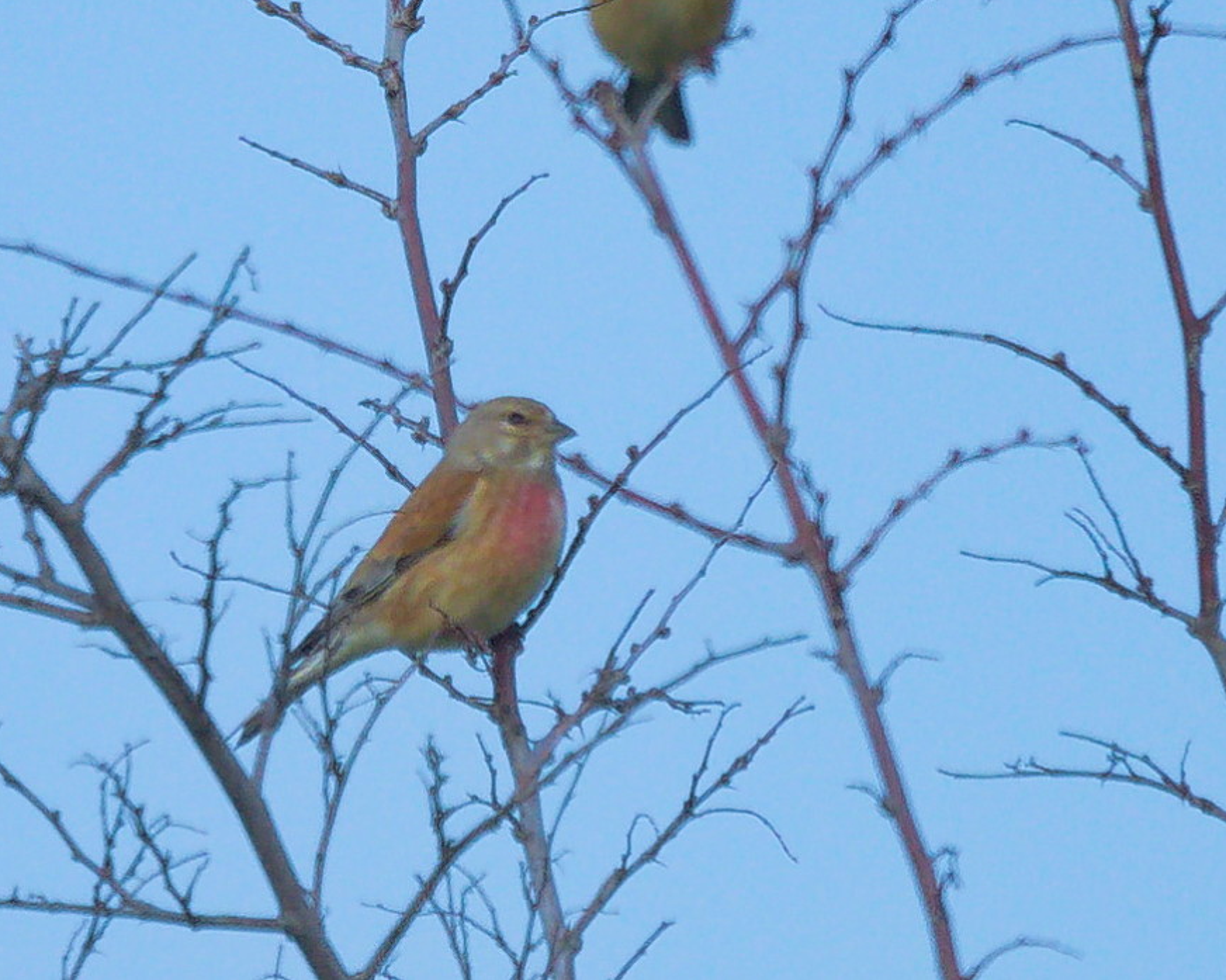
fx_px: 24557
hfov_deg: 2.9
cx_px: 660
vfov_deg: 2.3
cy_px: 489
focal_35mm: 677
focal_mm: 600
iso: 400
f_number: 6.3
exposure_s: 1/800
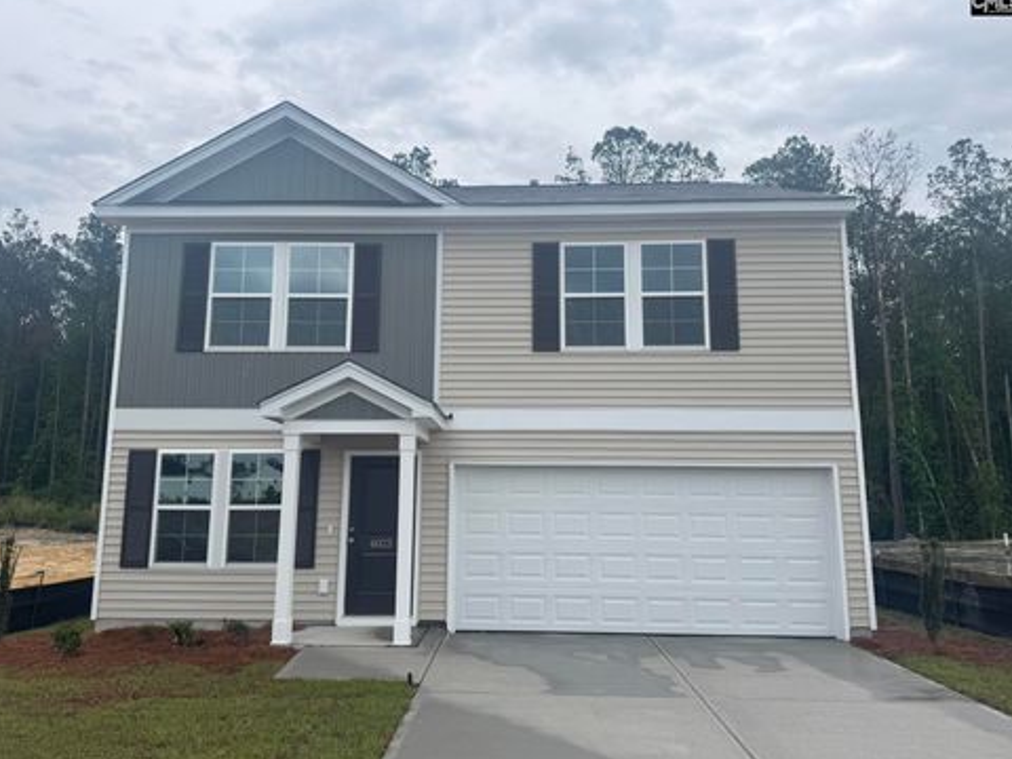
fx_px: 731
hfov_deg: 69.4
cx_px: 493
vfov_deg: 54.9
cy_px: 385
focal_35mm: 25
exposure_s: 1/2331
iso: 80
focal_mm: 6.76
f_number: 1.78
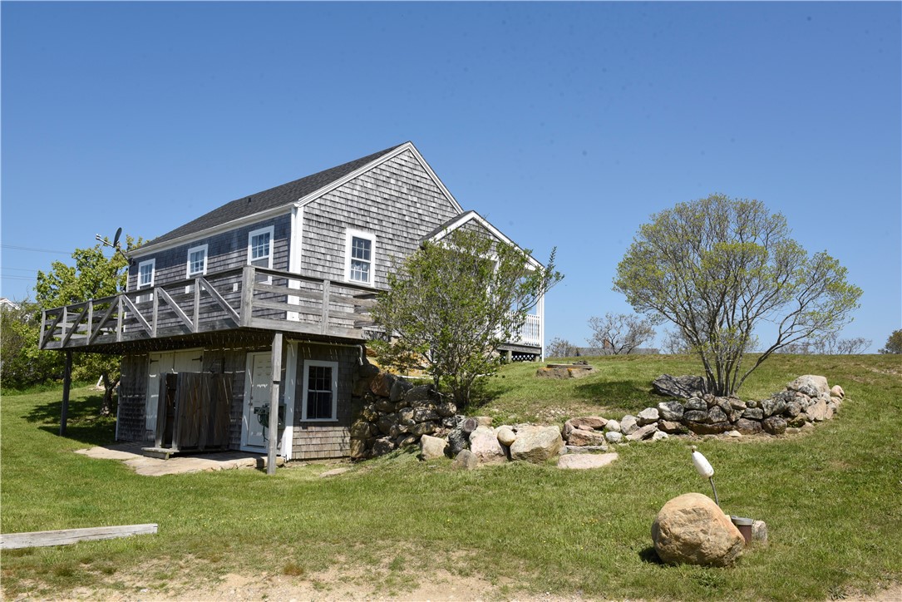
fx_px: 702
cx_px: 451
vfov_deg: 46.4
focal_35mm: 28
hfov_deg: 65.5
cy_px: 301
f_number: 16
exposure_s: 1/160
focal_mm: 28
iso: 200
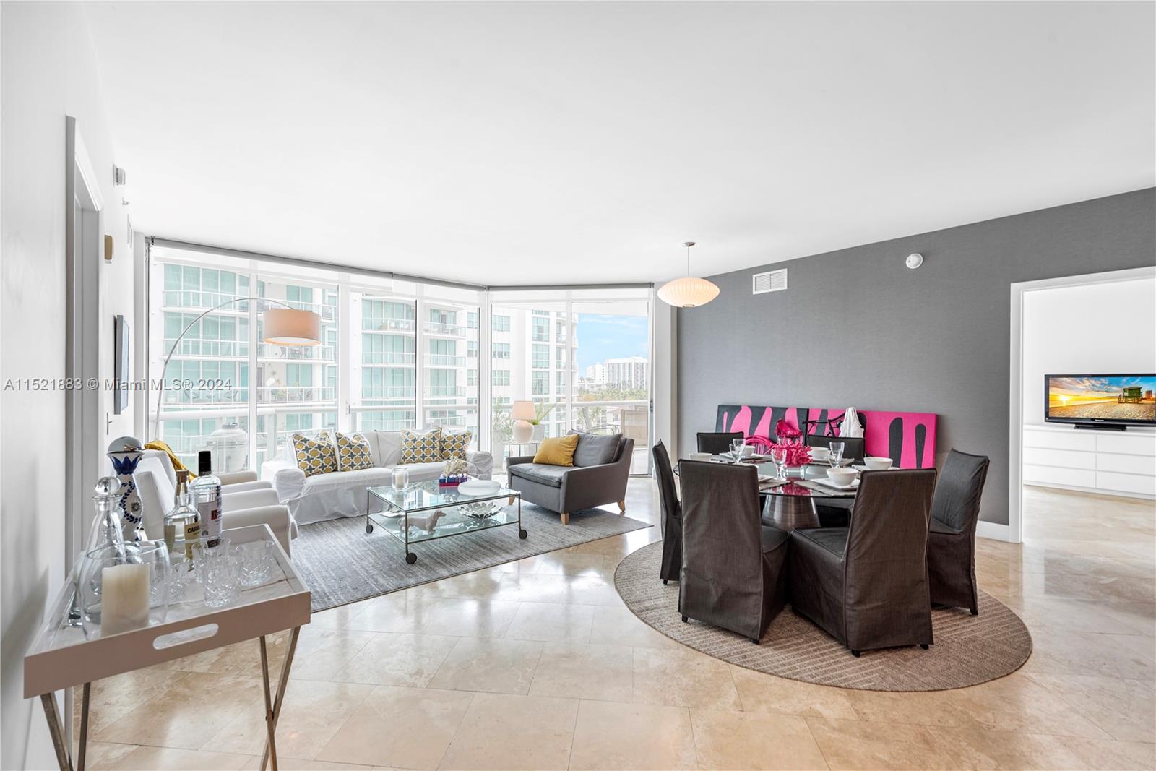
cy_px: 386
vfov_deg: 73.8
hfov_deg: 96.7
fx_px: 514
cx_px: 578
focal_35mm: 16
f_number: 8
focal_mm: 16
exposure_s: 1/20
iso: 320
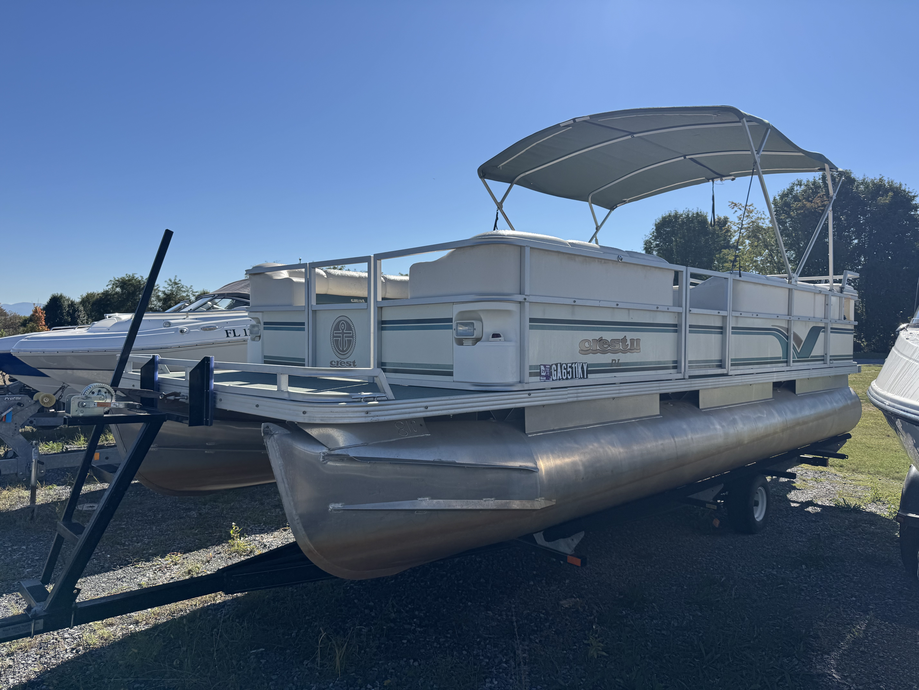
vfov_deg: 56.8
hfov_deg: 71.6
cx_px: 460
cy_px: 345
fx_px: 637
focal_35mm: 24
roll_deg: -0.2
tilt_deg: -2.1
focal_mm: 6.76
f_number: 1.78
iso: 80
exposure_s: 1/5814
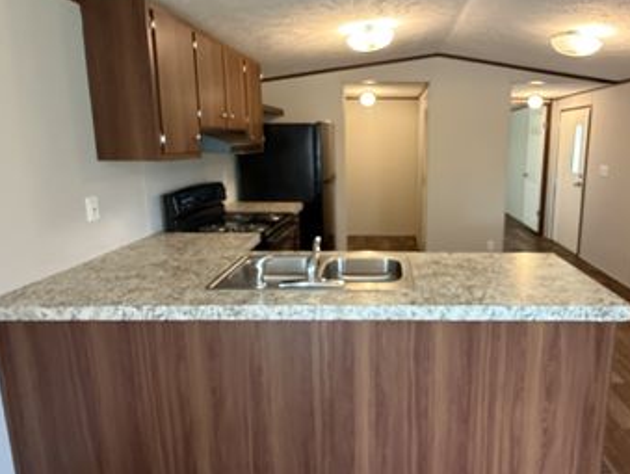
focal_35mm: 22
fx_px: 401
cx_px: 387
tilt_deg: -11.5
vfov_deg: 61.0
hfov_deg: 75.2
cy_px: 208
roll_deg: -0.9
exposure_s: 1/60
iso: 800
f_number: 2.2
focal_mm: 2.22
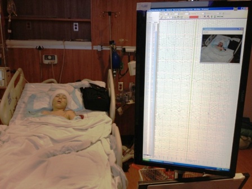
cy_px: 94
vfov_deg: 40.7
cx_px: 126
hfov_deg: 52.6
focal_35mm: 35
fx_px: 255
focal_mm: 4.28
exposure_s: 1/20
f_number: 2.4
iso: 64
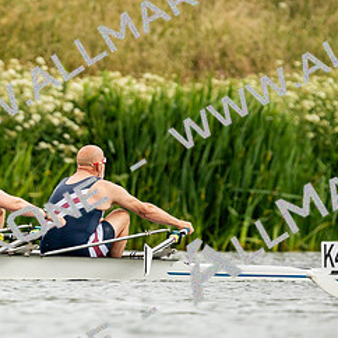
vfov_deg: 1.0
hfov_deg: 1.0
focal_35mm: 1830
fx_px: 20216
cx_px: 67
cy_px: 172
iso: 500
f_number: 6.3
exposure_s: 1/2000
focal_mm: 600
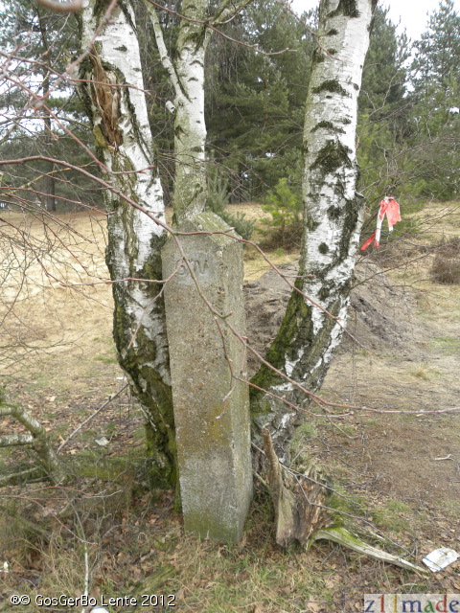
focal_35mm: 29
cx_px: 230
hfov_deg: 48.2
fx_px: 514
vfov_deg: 61.7
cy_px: 306
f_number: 3.2
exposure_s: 1/87.1
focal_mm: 5.2
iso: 64
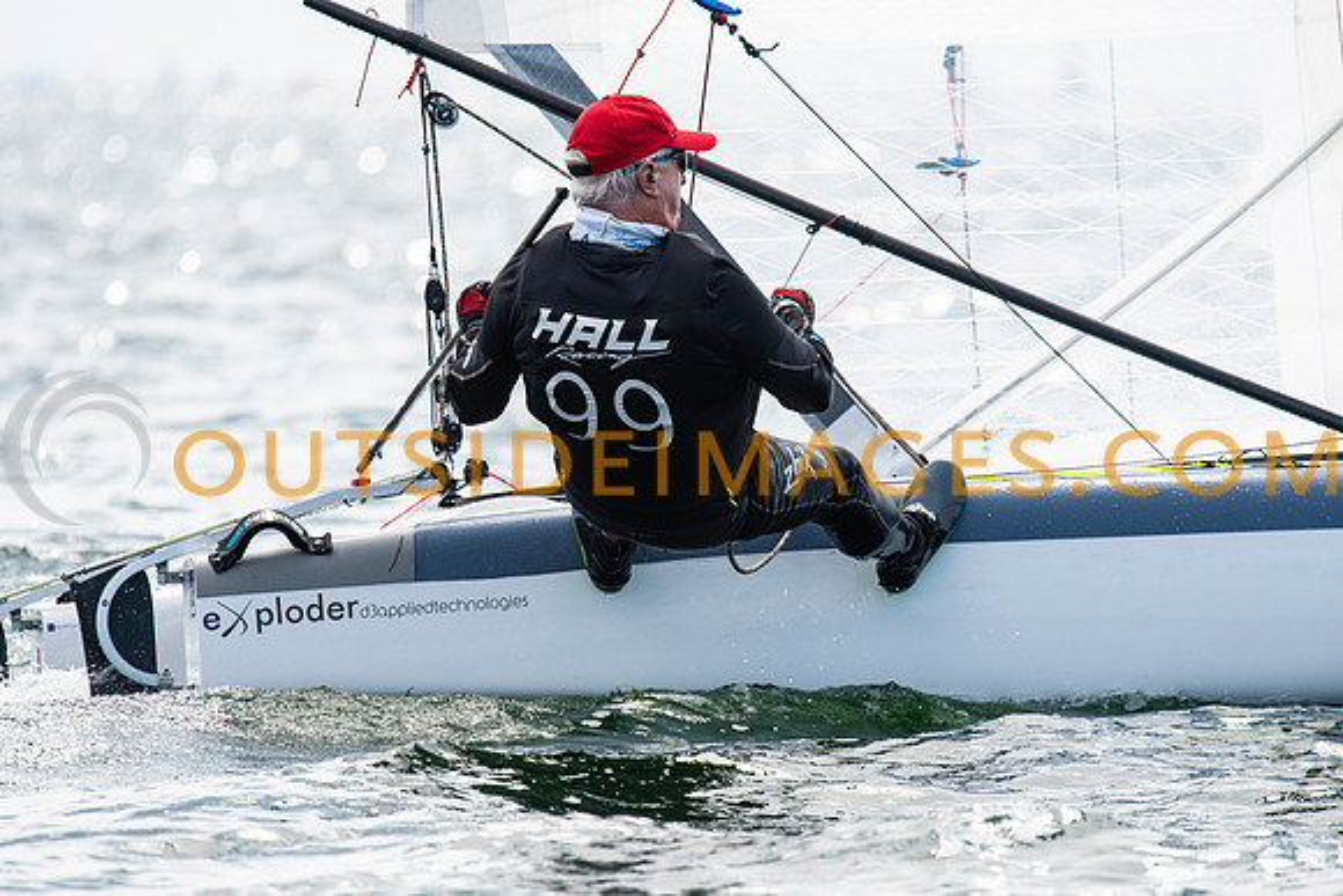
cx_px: 672
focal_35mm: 450
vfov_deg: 3.1
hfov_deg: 4.6
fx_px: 16791
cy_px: 448
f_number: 5
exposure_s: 1/3200
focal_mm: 300
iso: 400
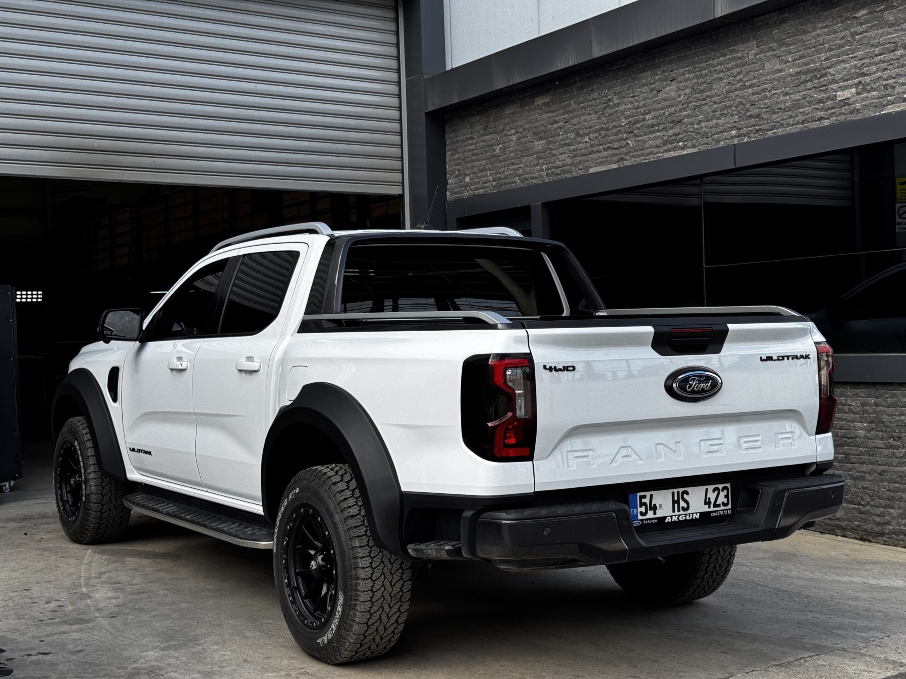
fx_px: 1256
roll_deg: +2.3
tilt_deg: +0.4
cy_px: 340
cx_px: 453
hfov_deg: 39.7
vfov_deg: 30.3
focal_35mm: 48
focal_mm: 6.76
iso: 64
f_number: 1.78
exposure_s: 1/966
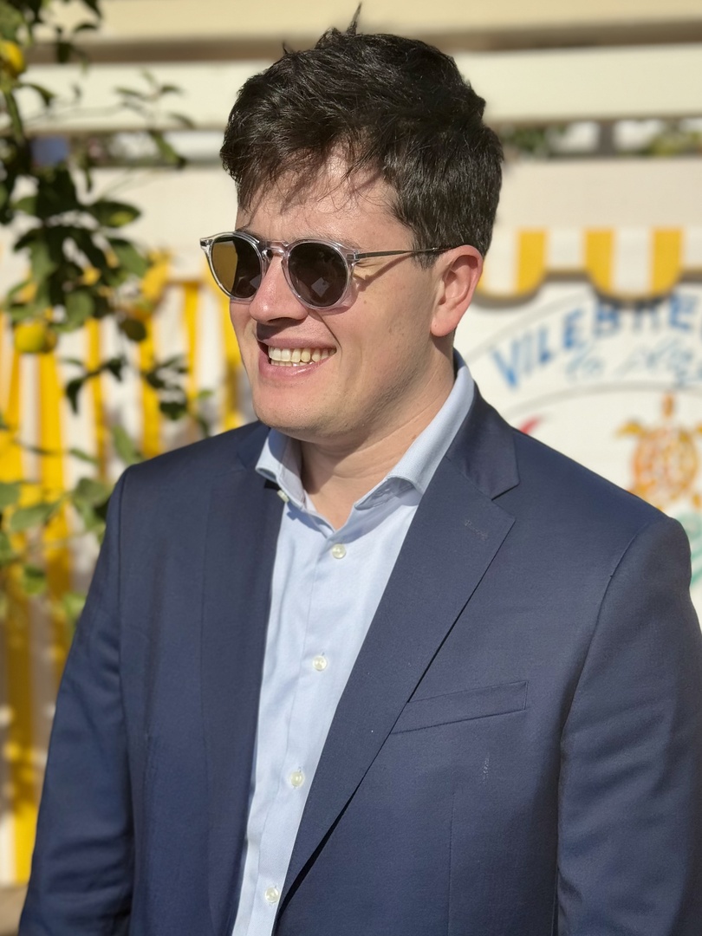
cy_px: 468
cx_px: 351
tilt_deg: -4.4
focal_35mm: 48
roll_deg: +0.2
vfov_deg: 39.7
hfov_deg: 30.3
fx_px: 1298
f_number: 1.78
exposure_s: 1/7874
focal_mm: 6.76
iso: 80
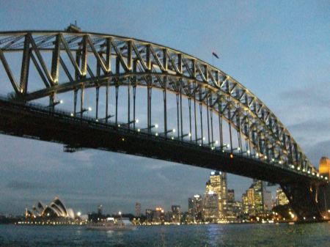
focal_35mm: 38
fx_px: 362
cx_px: 165
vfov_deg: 37.7
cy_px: 124
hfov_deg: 49.0
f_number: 2.8
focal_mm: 7.9
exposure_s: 1/20
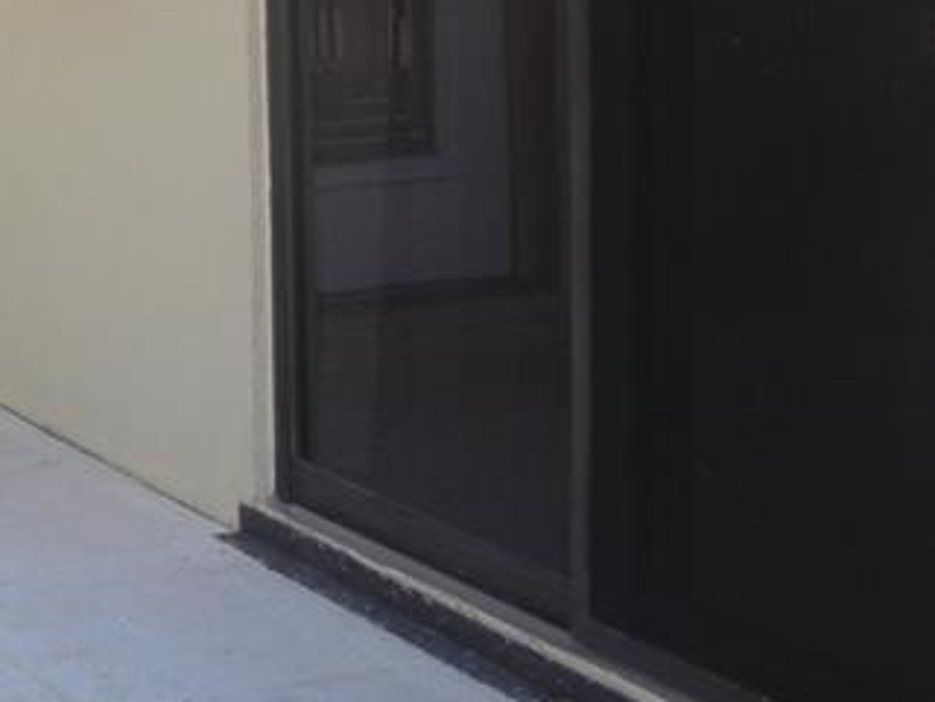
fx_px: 3025
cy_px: 32
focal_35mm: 112
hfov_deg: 15.9
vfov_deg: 13.1
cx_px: -523
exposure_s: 1/59.7
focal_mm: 5.8
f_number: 3
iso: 50
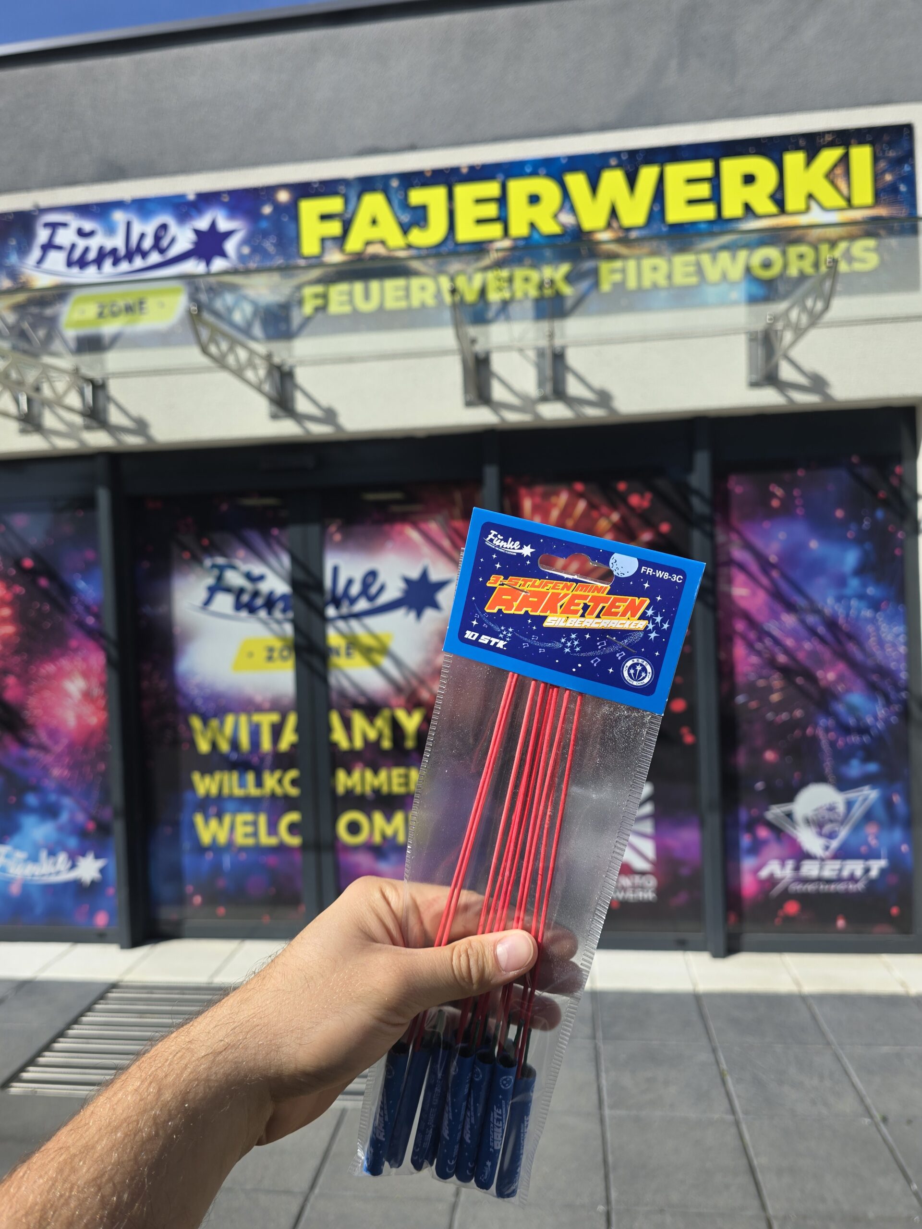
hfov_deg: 58.9
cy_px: 614
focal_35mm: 23
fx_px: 817
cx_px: 461
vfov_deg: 73.9
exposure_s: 1/843
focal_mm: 6.3
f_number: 1.7
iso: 12
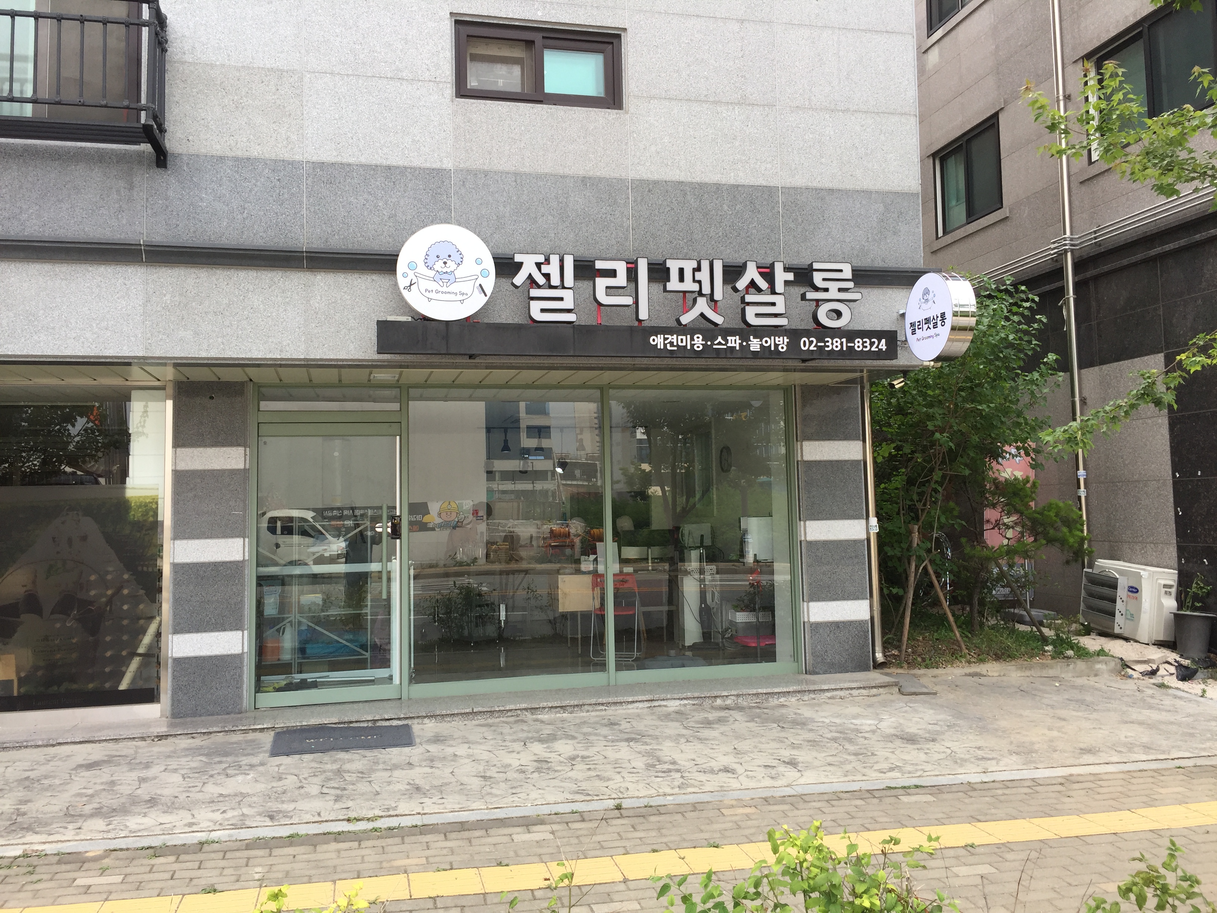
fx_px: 1020
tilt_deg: +5.0
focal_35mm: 29
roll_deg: -0.2
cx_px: 608
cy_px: 456
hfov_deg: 61.7
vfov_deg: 48.2
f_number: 2.2
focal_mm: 4.15
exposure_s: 1/353
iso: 32
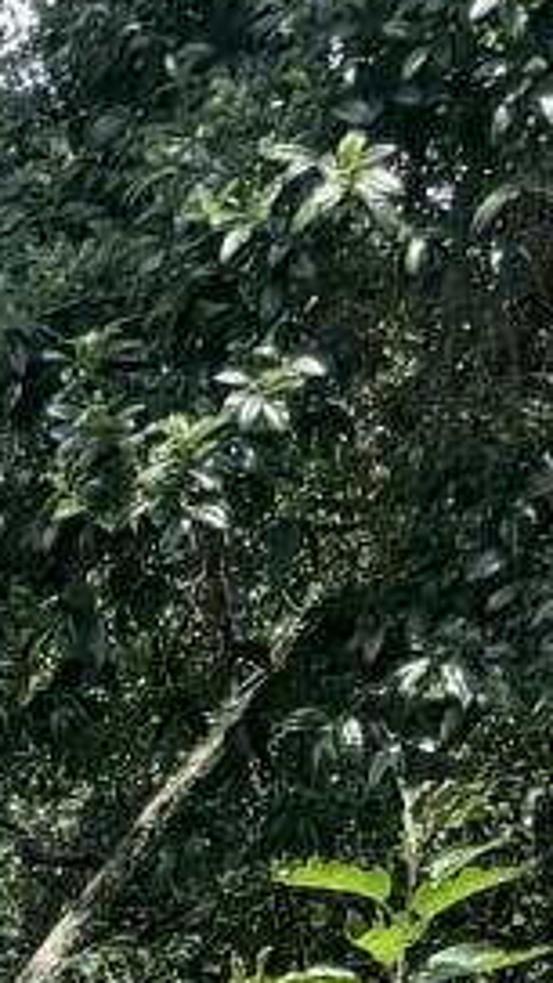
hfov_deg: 5.5
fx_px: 5005
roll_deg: +1.0
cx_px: -1706
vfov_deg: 9.8
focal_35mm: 192
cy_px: 2407
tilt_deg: +2.5
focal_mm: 6.76
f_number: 1.78
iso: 80
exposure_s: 1/2169
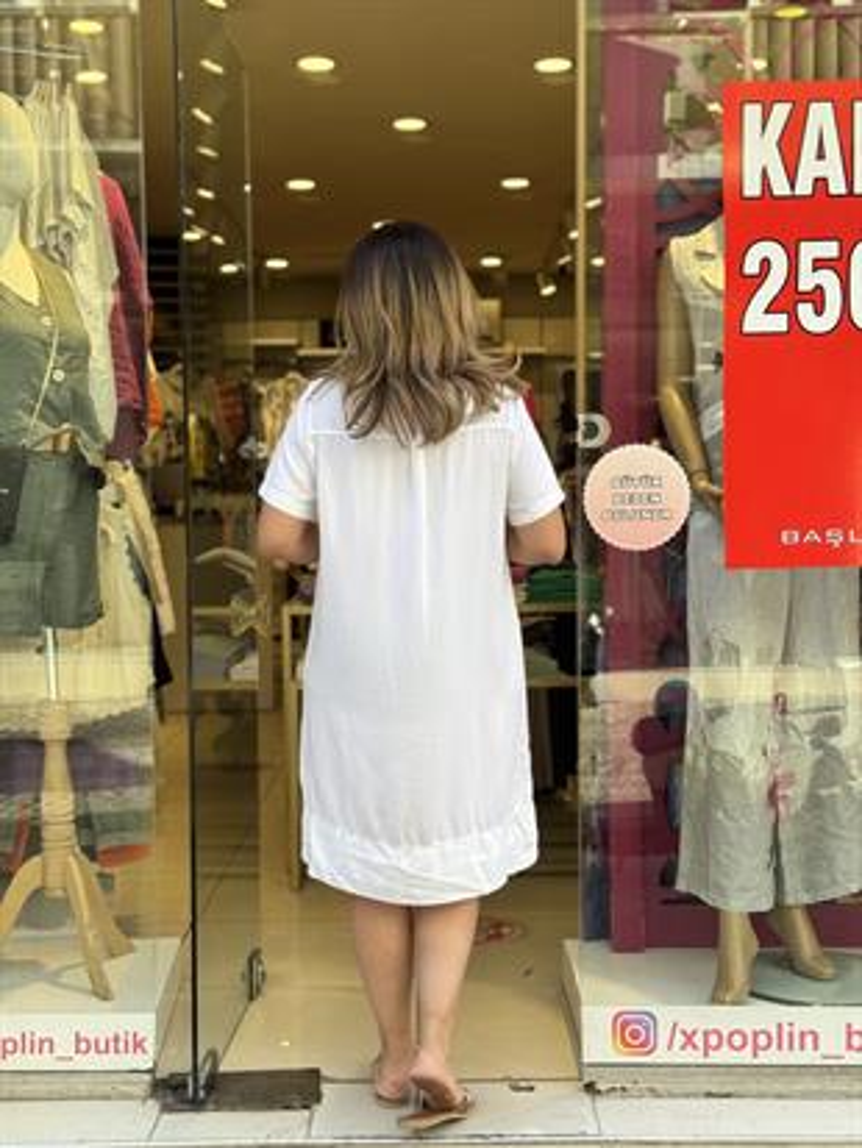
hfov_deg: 30.3
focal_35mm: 48
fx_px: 1593
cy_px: 574
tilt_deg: -1.7
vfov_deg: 39.6
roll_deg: +0.5
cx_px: 431
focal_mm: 6.76
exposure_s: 1/239
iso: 64
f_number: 1.78
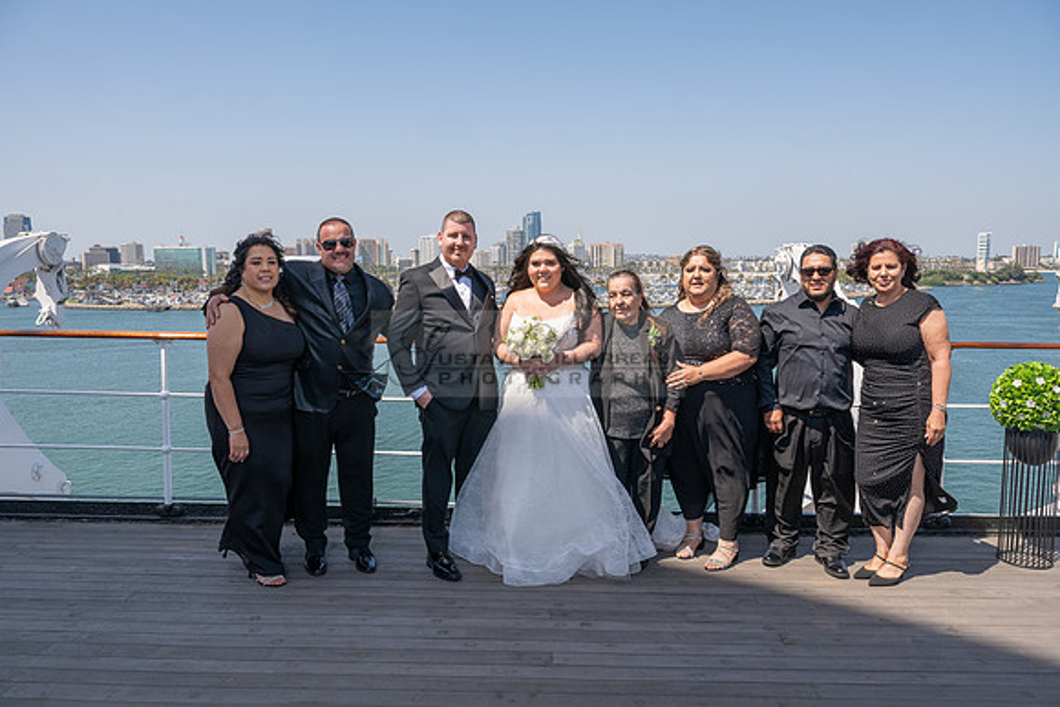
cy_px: 354
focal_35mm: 27
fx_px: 795
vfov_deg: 48.0
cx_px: 530
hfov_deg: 67.4
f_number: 11
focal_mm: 27
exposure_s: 1/200
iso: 200
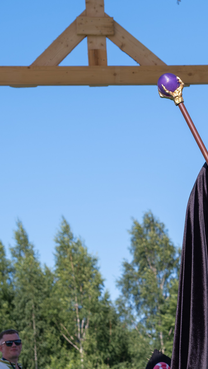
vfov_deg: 14.8
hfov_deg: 8.3
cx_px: 258
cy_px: 198
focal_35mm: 145
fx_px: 1422
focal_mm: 47
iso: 160
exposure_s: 1/1000
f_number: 4
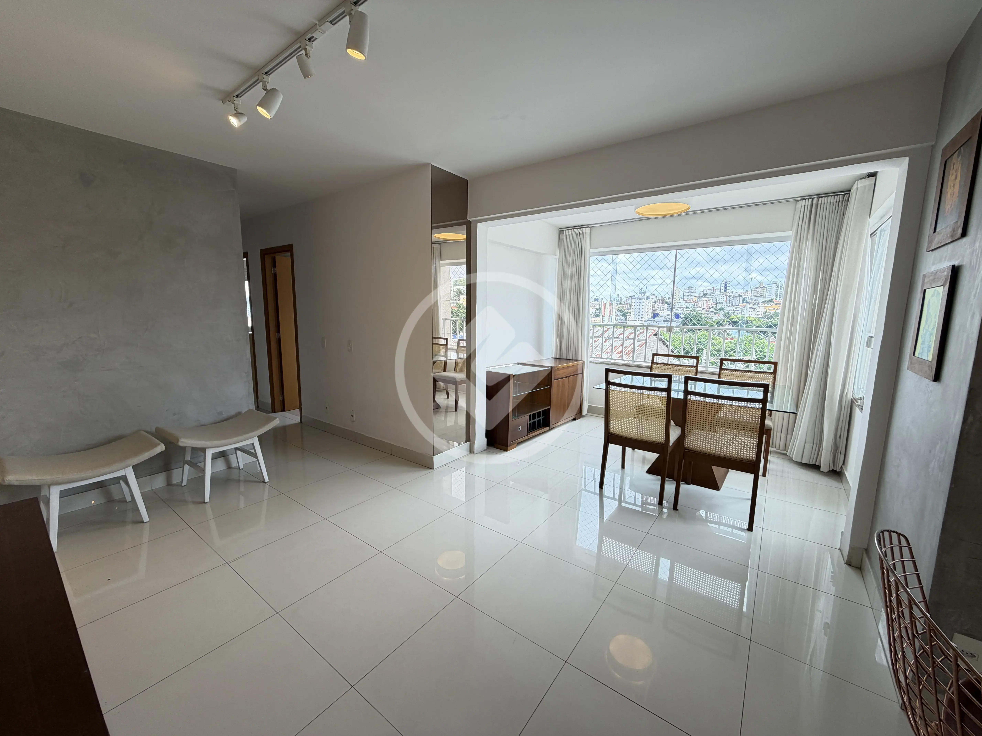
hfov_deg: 102.1
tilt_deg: -9.5
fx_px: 397
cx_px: 491
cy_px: 368
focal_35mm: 14
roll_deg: -0.3
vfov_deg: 85.7
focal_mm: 2.22
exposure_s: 1/120
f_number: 2.2
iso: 40
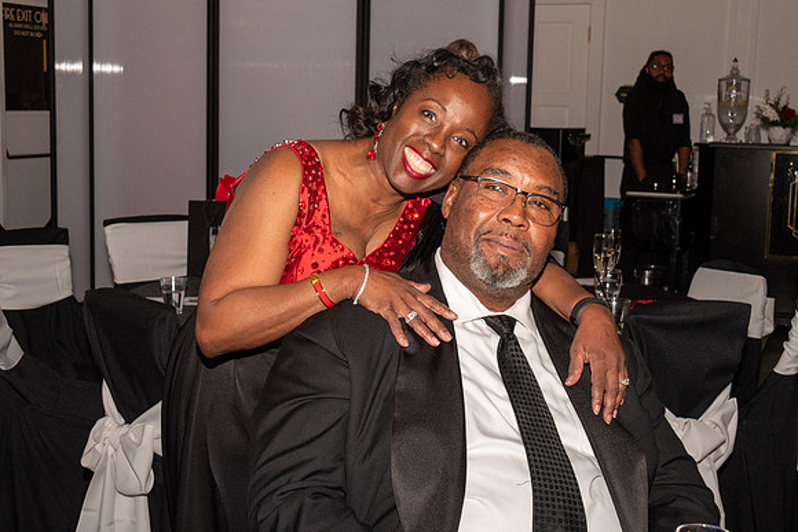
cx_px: 399
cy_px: 266
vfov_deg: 26.0
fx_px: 1153
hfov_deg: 38.2
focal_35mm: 52
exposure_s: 1/100
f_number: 8
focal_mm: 35
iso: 2000
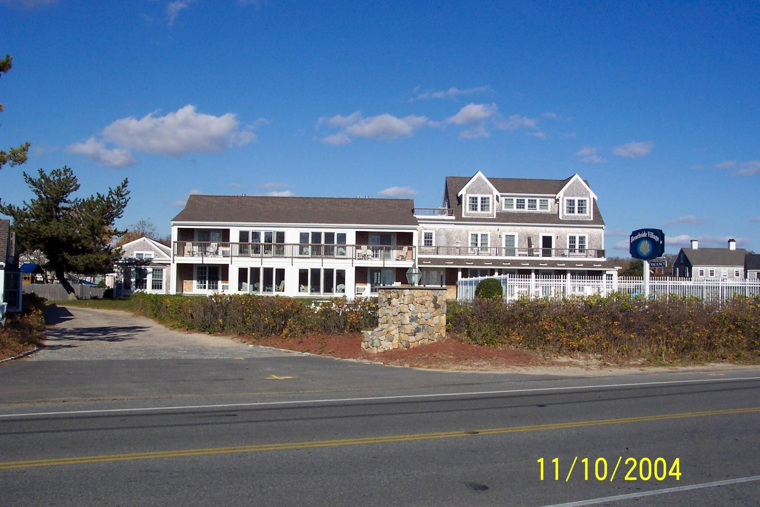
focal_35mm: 38
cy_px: 254
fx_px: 802
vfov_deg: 35.0
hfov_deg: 50.7
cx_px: 380
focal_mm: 8
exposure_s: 1/1000
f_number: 4.8
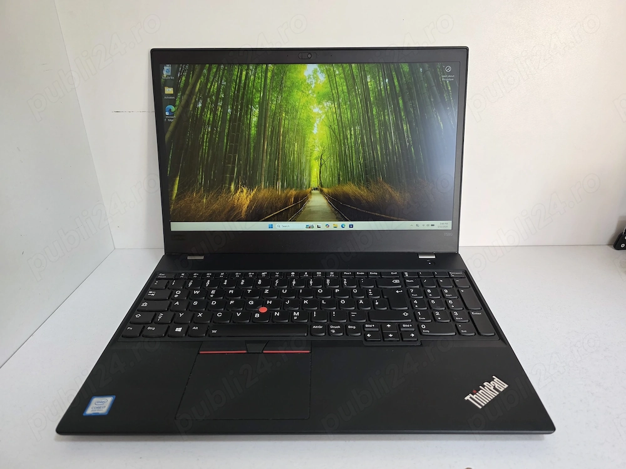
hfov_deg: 73.9
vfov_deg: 58.9
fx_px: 416
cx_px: 313
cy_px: 234
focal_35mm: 23
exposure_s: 1/180
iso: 160
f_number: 1.7
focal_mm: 6.3
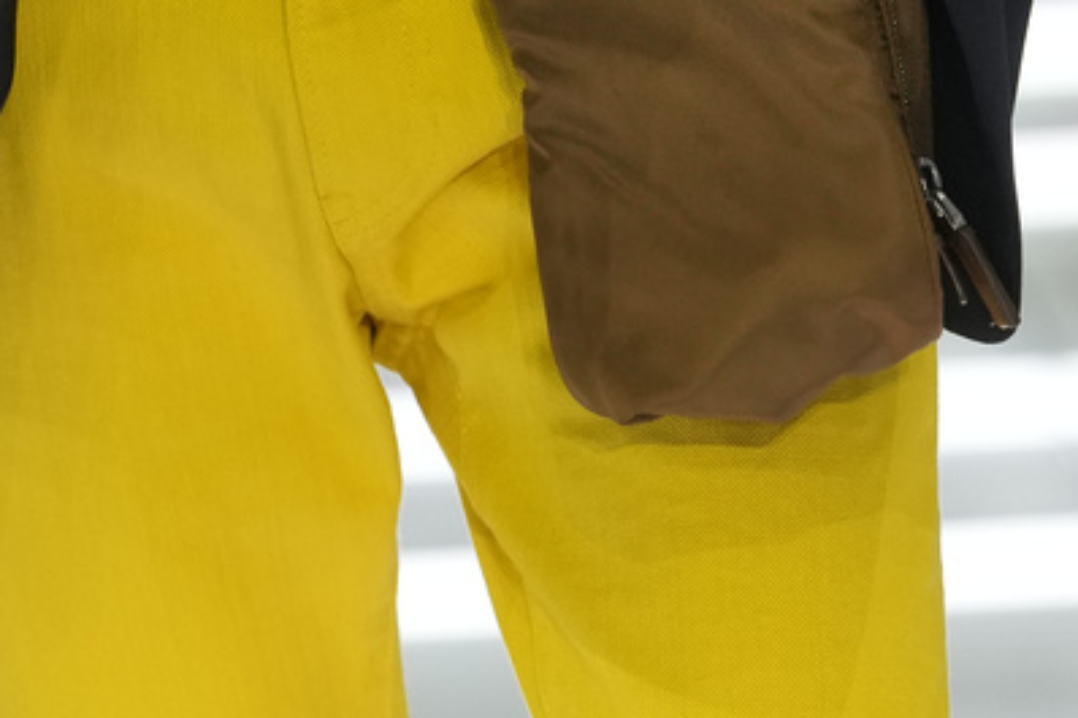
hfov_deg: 3.1
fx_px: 19634
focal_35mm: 656
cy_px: 79
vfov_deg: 2.1
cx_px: 1027
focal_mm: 170
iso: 1600
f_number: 3.2
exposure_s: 1/1000
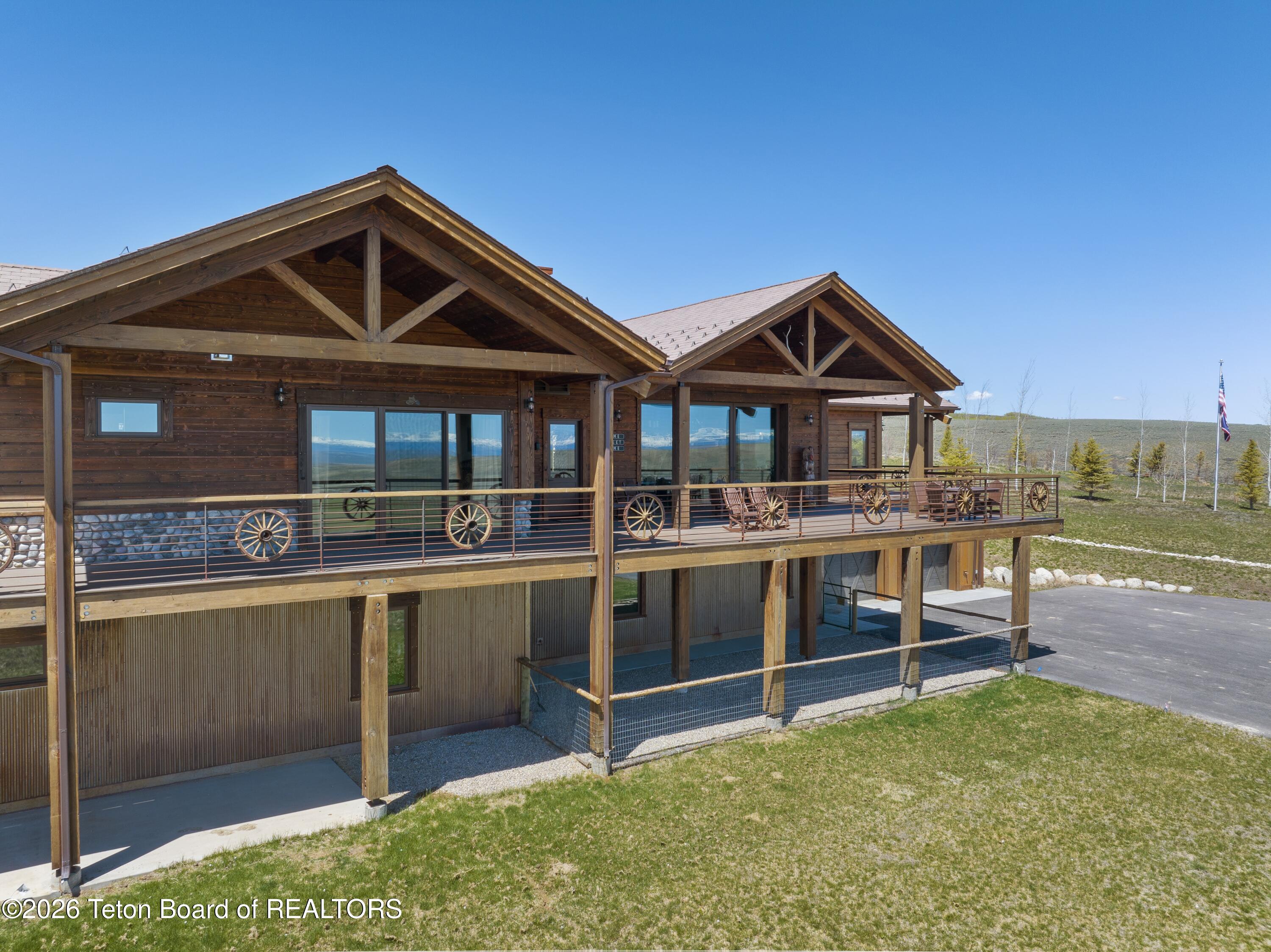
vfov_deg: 56.8
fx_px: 881
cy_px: 476
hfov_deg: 71.6
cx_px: 636
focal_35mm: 24
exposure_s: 1/400
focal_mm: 12.29
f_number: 5
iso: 100
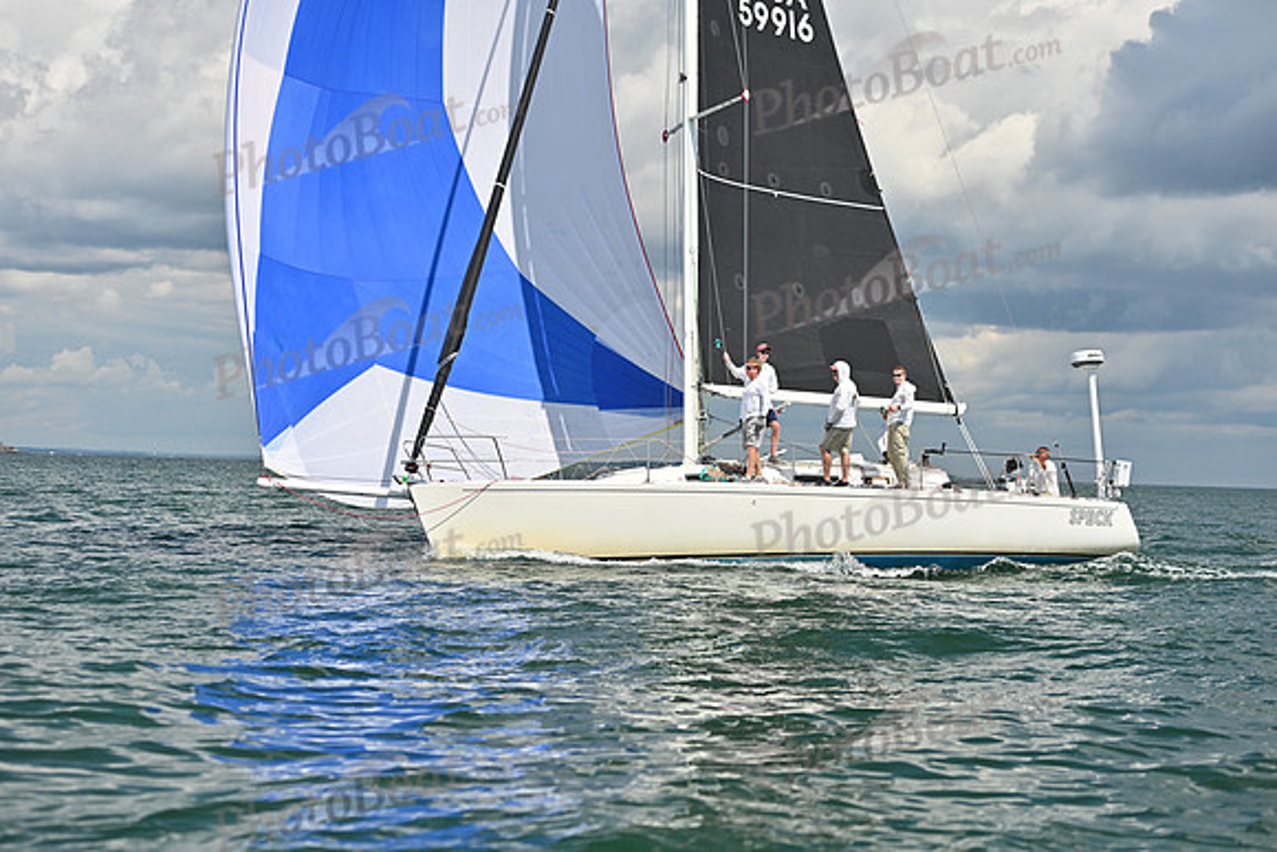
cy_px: 426
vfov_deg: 19.5
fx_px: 2484
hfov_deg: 28.8
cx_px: 638
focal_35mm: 70
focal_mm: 70
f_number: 3.5
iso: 250
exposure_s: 1/2500
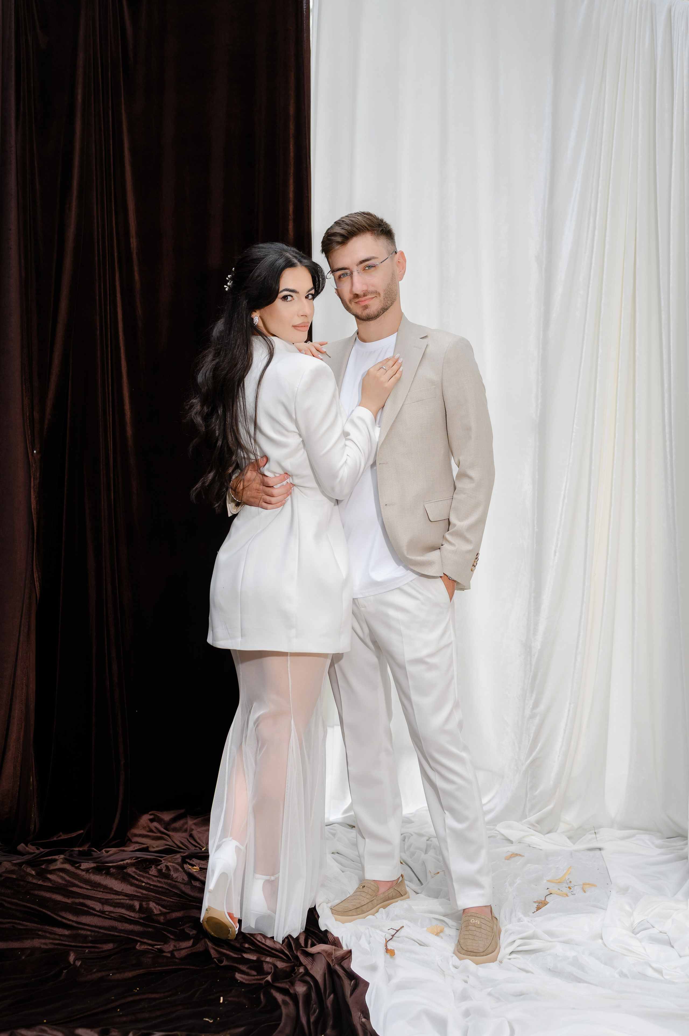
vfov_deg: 39.6
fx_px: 1437
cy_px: 518
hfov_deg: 27.0
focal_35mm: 50
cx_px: 344
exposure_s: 1/400
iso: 160
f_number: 2.8
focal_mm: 50
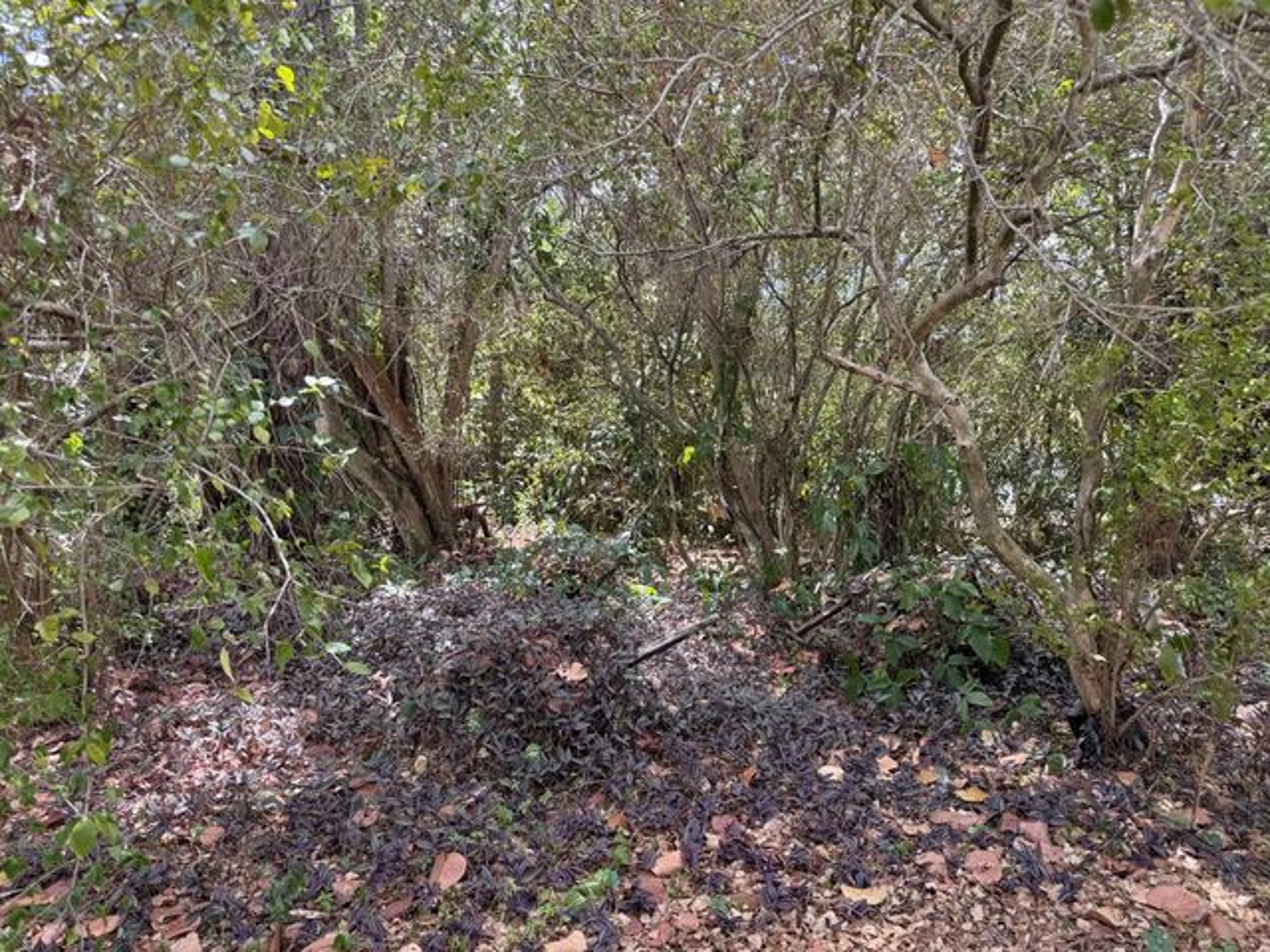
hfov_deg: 71.6
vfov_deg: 56.8
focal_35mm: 24
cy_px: 476
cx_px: 635
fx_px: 881
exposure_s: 1/237
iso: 64
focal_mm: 6.76
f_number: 1.78
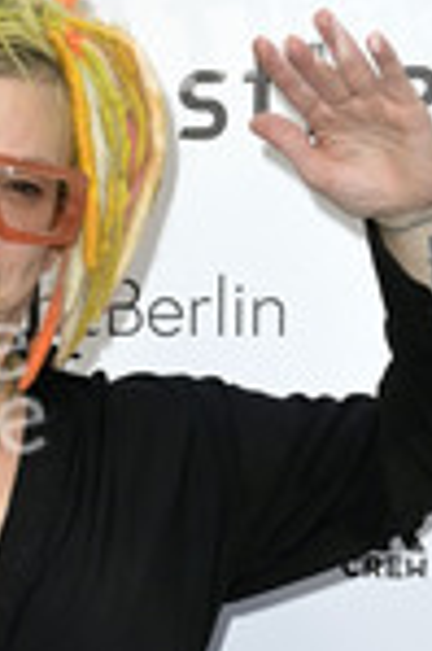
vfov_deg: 15.1
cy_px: 647
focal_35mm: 134
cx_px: -52
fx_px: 2417
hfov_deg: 10.1
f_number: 6.3
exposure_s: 1/250
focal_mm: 50
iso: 400
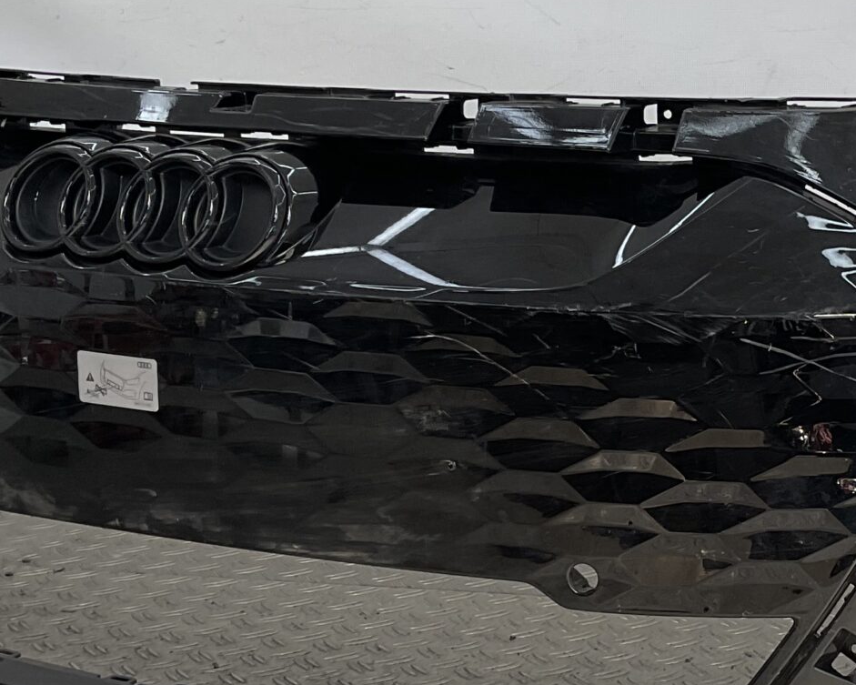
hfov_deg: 24.1
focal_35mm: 77
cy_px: 286
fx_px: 1951
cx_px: 771
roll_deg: -2.6
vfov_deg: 19.9
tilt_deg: -6.1
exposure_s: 1/274
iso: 16
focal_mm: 3
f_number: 1.8
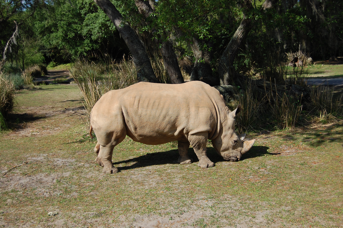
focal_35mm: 48
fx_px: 457
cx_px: 172
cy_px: 114
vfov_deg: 28.0
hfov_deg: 41.1
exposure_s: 1/1000
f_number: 4.5
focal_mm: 32
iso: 200
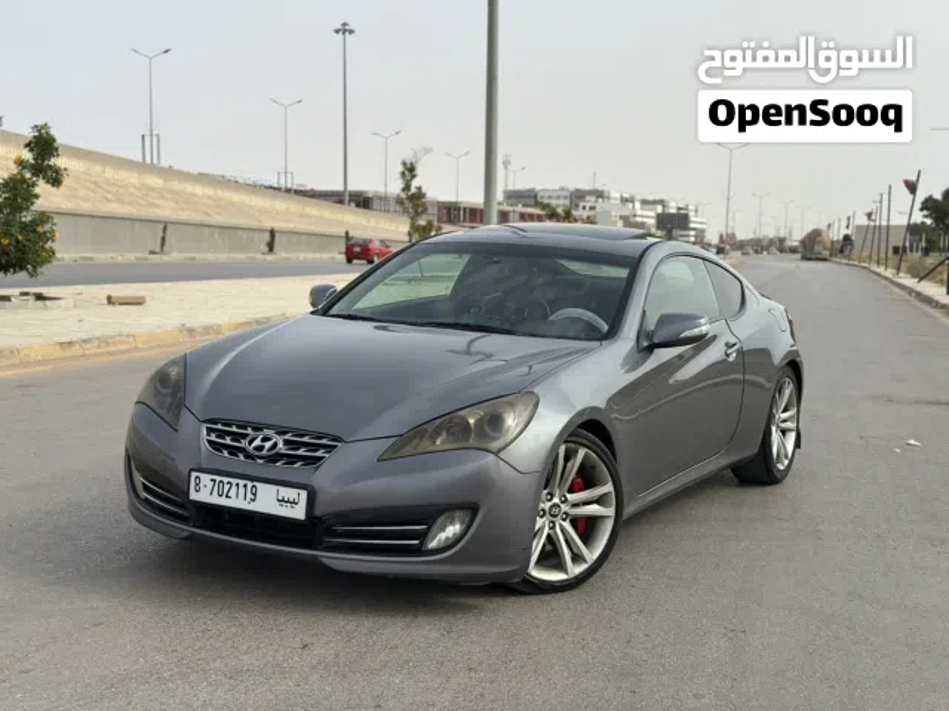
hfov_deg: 39.7
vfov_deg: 30.3
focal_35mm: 48
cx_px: 474
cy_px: 356
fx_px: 1316
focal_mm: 6.86
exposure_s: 1/5882
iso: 100
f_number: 1.78
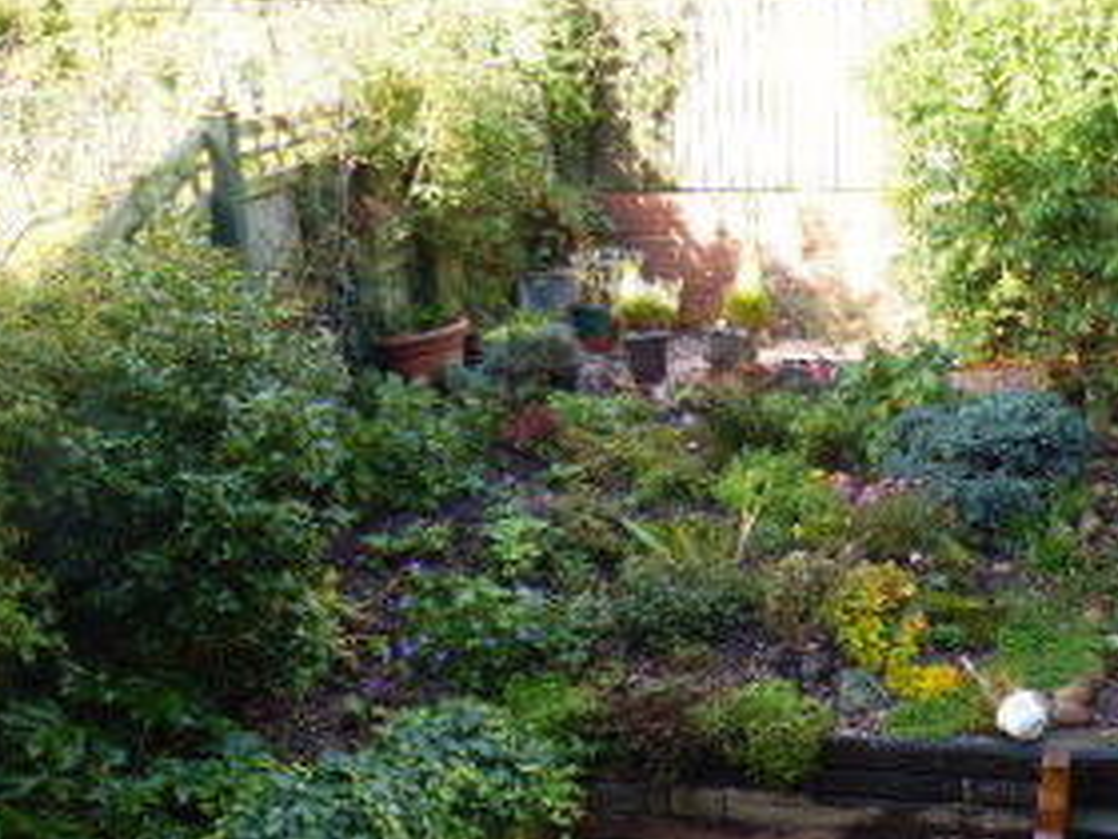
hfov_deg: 36.1
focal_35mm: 52
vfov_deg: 27.5
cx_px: 817
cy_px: 665
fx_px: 1679
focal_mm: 4.5
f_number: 2.8
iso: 100
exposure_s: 1/100
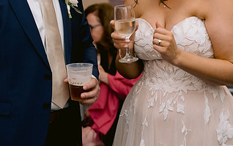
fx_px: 591
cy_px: 14
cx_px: 147
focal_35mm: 93
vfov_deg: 13.9
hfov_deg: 22.3
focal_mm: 50
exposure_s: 1/125
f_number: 2.8
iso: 1250
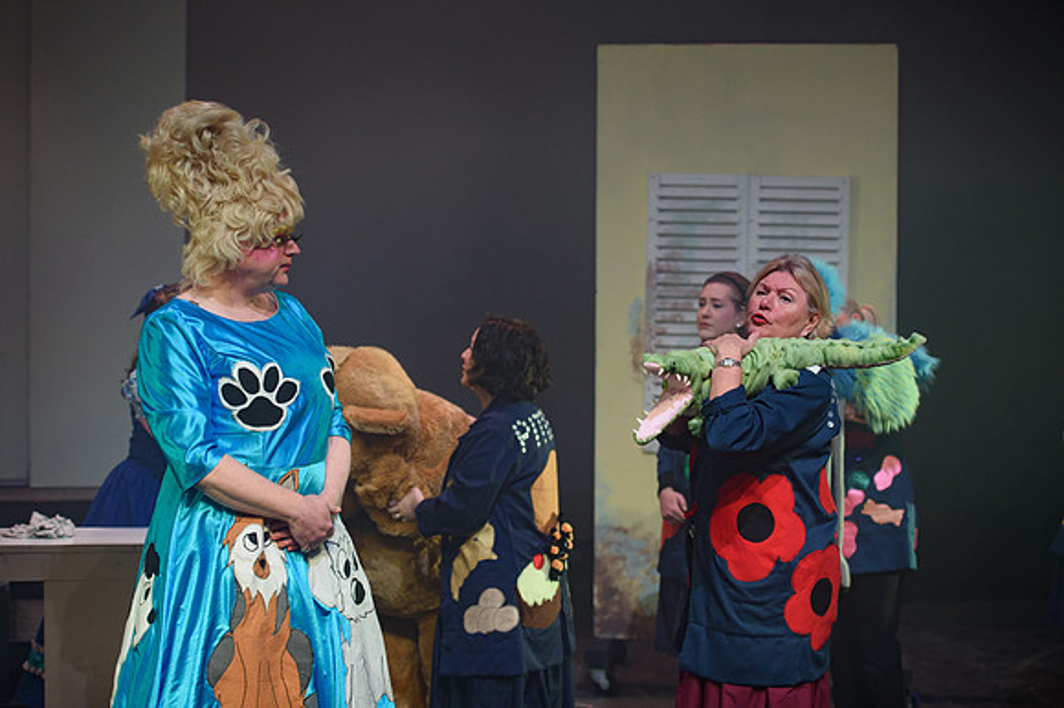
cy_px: 354
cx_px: 532
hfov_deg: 28.9
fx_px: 2068
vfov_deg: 19.4
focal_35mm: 70
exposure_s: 1/160
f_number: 2.8
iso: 800
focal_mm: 70
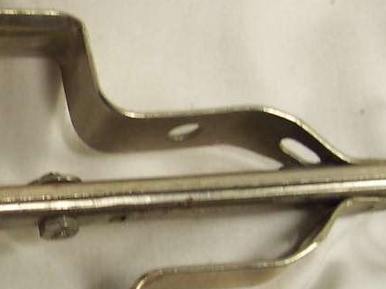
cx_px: -76
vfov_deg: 14.0
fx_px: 1171
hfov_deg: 17.8
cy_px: 209
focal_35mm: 105
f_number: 2.8
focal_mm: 5.6
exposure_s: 1/250
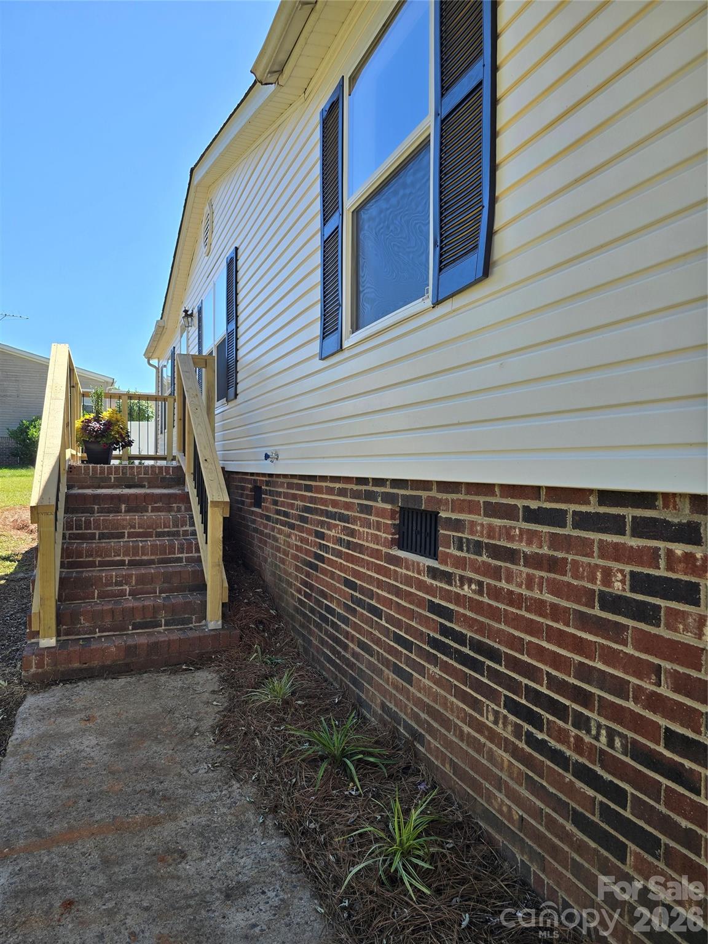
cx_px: 354
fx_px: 627
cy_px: 472
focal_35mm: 23
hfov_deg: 58.9
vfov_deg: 73.9
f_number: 1.7
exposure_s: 1/340
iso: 12
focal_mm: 6.3
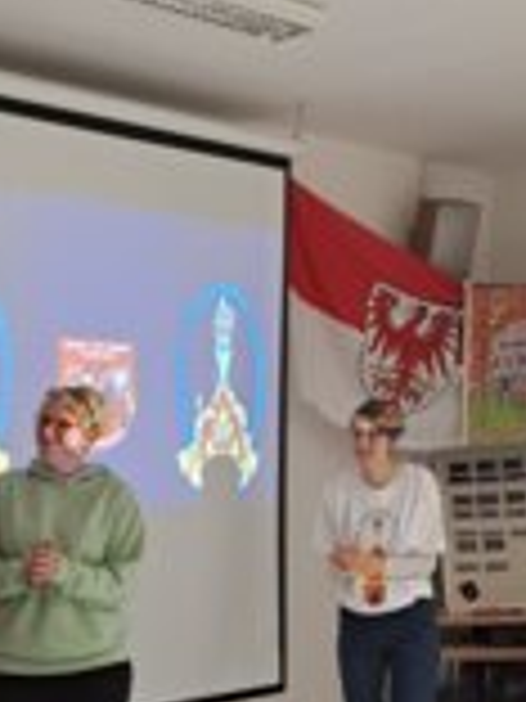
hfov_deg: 22.6
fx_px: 1297
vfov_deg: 28.6
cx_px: 94
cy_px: 680
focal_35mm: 64
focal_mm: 4.65
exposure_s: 1/50
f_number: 1.8
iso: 250
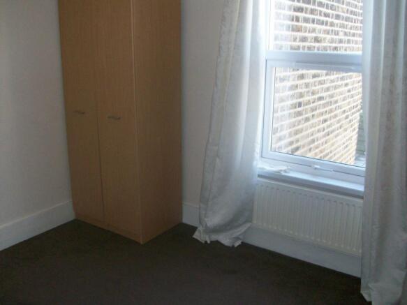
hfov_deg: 54.0
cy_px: 152
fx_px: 400
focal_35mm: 34
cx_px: 204
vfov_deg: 41.8
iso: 160
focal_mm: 5.7
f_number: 2.8
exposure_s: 1/60
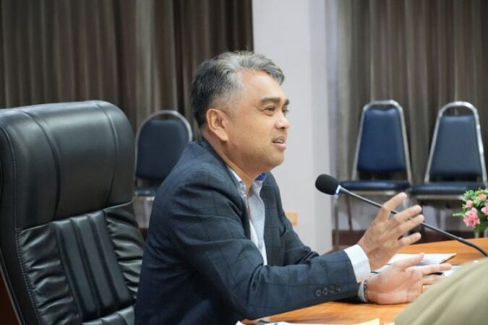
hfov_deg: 19.5
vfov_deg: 13.0
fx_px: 1423
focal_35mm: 105
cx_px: 244
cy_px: 162
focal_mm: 70
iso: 6400
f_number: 5.6
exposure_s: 1/80
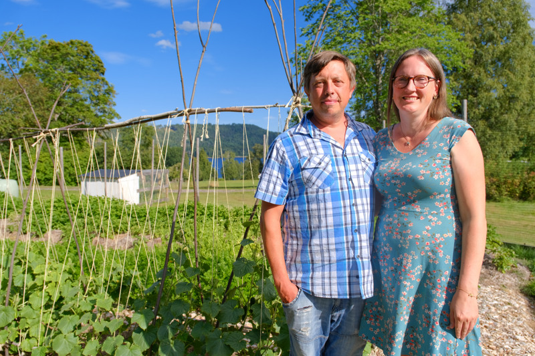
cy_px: 178
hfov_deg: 67.4
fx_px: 401
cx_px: 268
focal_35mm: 27
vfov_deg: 47.9
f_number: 4
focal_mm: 18
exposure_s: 1/1250
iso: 320
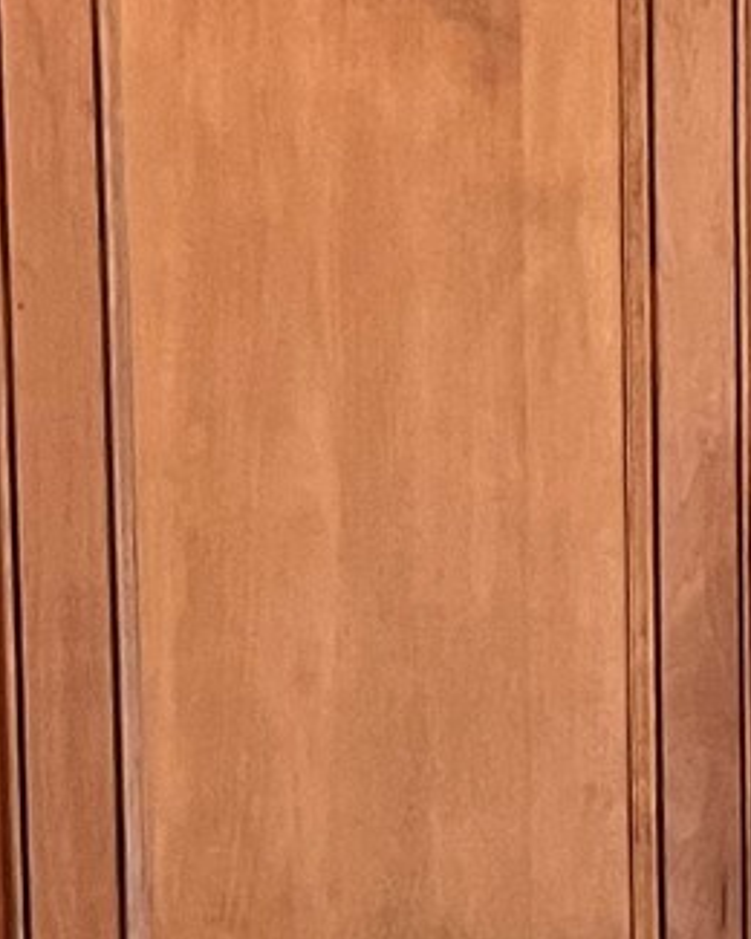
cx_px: 1739
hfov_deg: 8.8
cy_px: 1592
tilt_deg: -7.5
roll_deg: -0.7
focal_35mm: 160
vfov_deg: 11.3
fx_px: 4445
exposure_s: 1/60
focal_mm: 5.1
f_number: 1.6
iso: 400
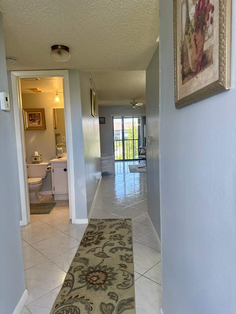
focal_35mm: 24
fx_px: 218
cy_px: 157
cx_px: 118
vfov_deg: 71.6
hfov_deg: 56.8
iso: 100
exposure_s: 1/161
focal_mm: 6.76
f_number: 1.78
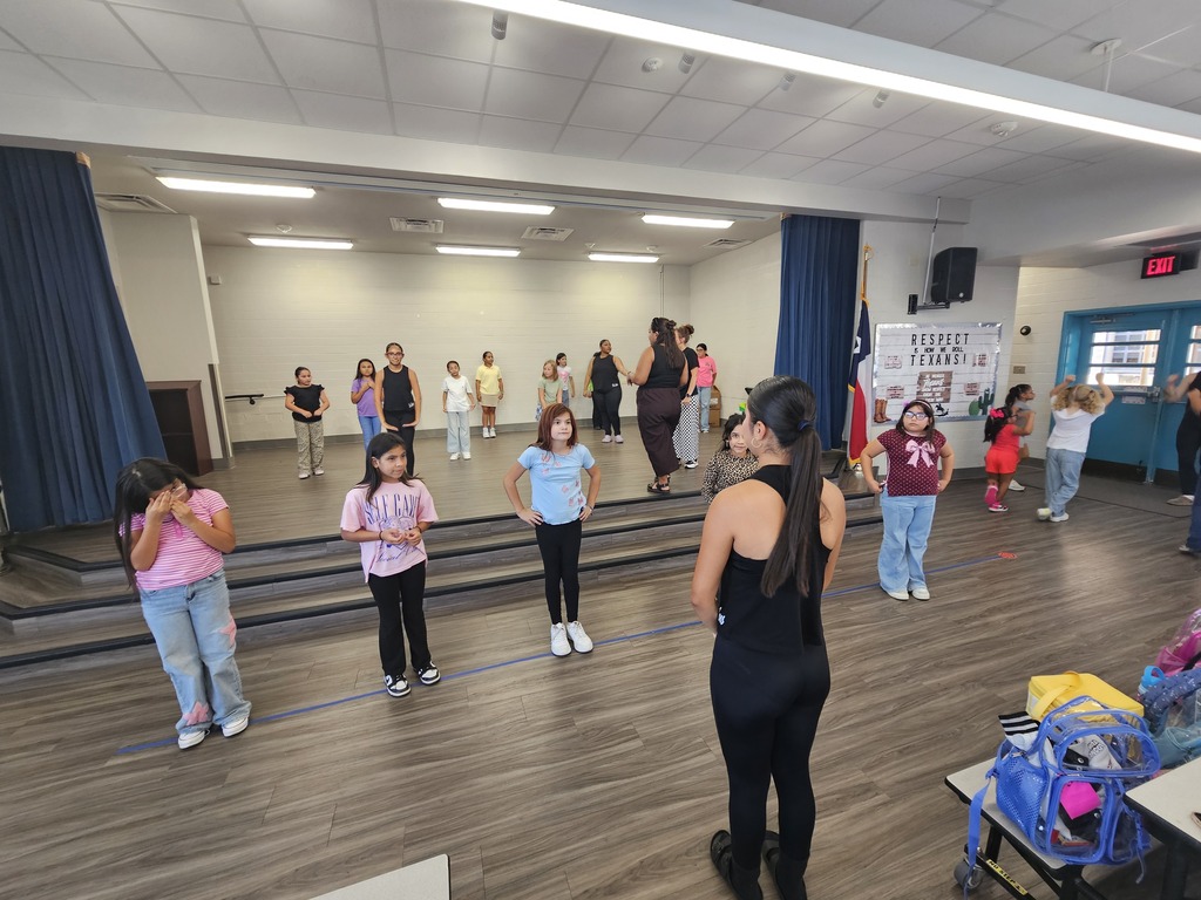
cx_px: 600
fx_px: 451
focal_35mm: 13
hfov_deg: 106.2
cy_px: 450
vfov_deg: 89.9
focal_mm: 2.2
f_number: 2.2
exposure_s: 1/60
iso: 125
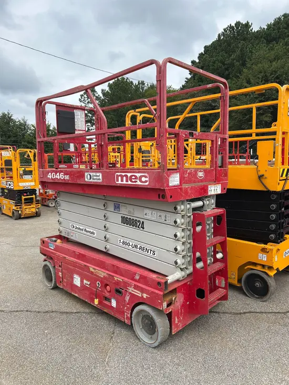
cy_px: 192
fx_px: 289
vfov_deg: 67.3
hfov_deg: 53.1
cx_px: 144
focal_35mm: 26
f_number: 1.5
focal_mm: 5.7
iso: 50
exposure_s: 1/2762
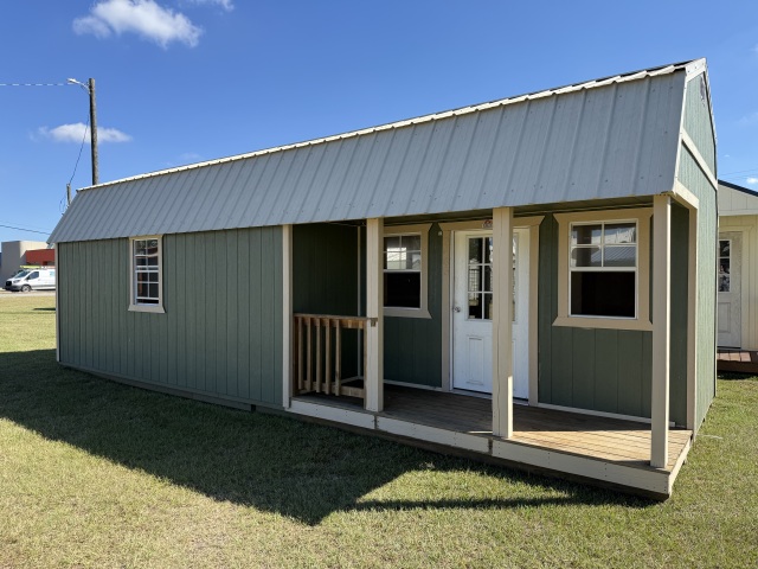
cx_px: 379
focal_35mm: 24
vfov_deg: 56.8
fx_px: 526
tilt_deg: -0.3
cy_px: 284
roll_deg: -0.3
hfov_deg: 71.6
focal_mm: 6.76
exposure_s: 1/2110
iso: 80
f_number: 1.78
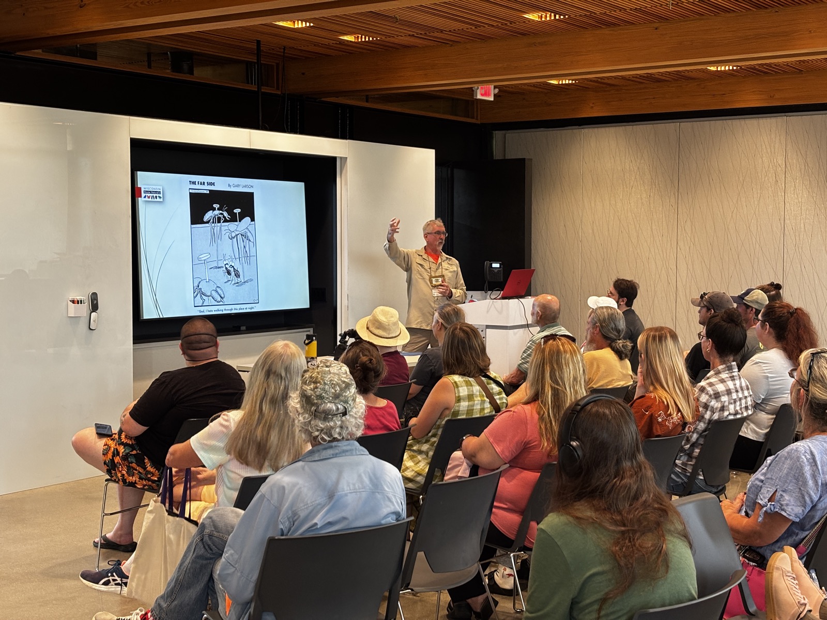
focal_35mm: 52
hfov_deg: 36.8
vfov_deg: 28.0
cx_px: 414
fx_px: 1242
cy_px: 310
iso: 125
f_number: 1.6
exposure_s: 1/60
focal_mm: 5.96
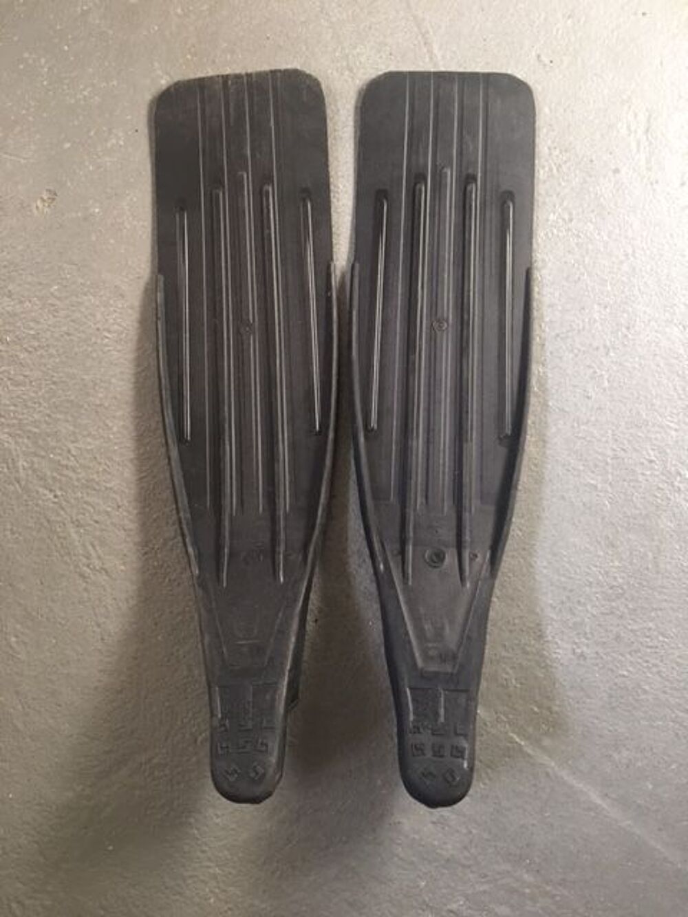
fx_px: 768
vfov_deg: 61.7
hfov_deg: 48.2
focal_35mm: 29
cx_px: 344
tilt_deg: -79.1
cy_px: 458
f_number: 2.2
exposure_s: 1/17
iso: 80
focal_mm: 4.15
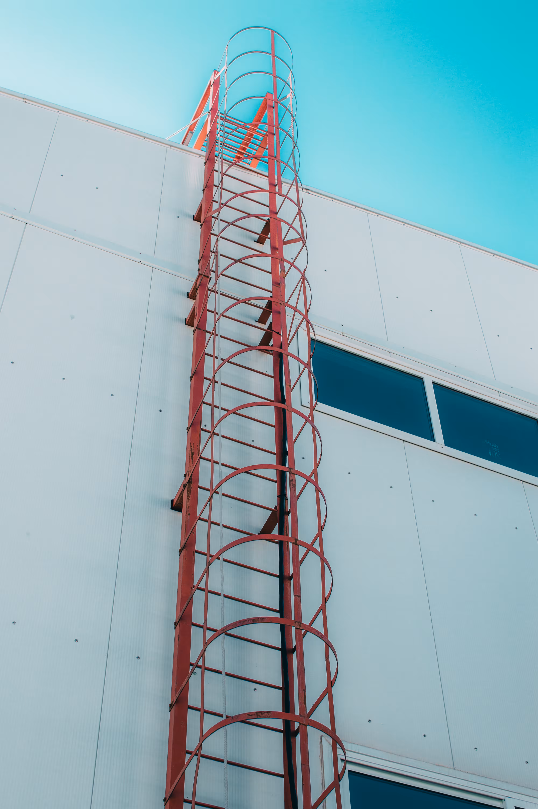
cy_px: 404
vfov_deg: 37.9
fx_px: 1179
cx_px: 269
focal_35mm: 52
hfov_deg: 25.7
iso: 100
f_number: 7.1
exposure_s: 1/160
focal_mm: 35
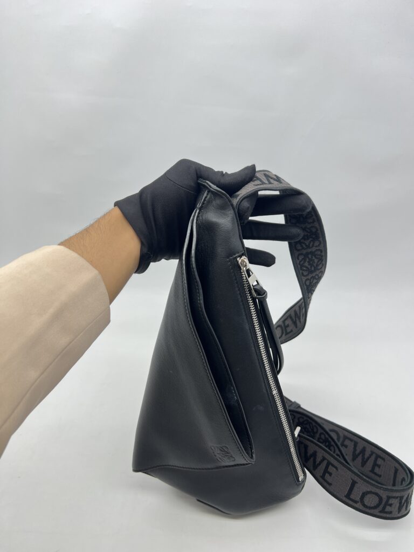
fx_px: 415
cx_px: 207
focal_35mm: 26
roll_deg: -1.7
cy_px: 276
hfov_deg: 53.1
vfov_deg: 67.3
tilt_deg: -27.9
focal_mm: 5.7
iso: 40
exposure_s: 1/100
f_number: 1.5
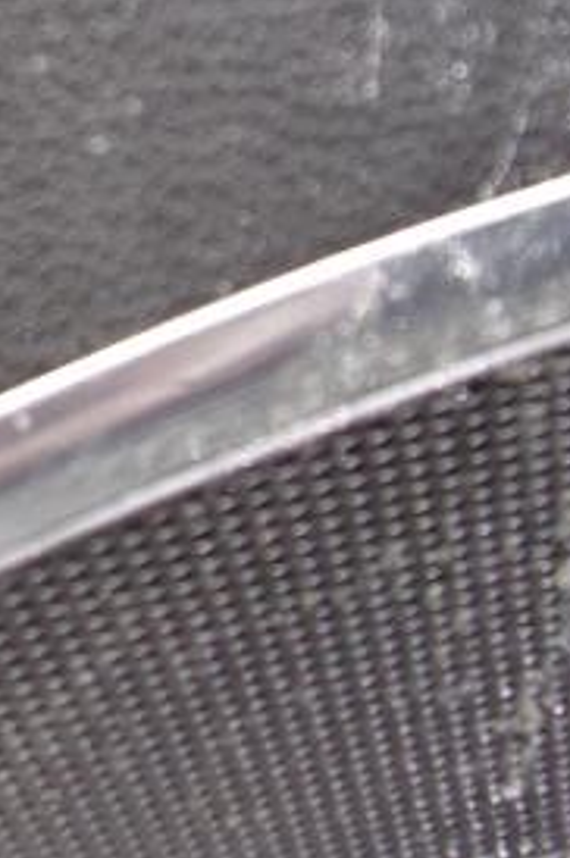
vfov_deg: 27.4
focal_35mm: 73
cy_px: 222
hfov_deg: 15.5
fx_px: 1738
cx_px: -510
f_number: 3.3
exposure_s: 1/17
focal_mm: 4.3
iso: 200
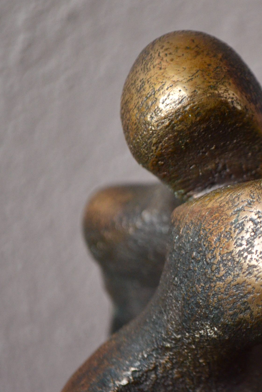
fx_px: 1288
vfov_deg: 17.3
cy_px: 196
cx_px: 220
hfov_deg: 11.6
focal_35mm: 118
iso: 1250
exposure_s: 1/60
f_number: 5.6
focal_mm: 52
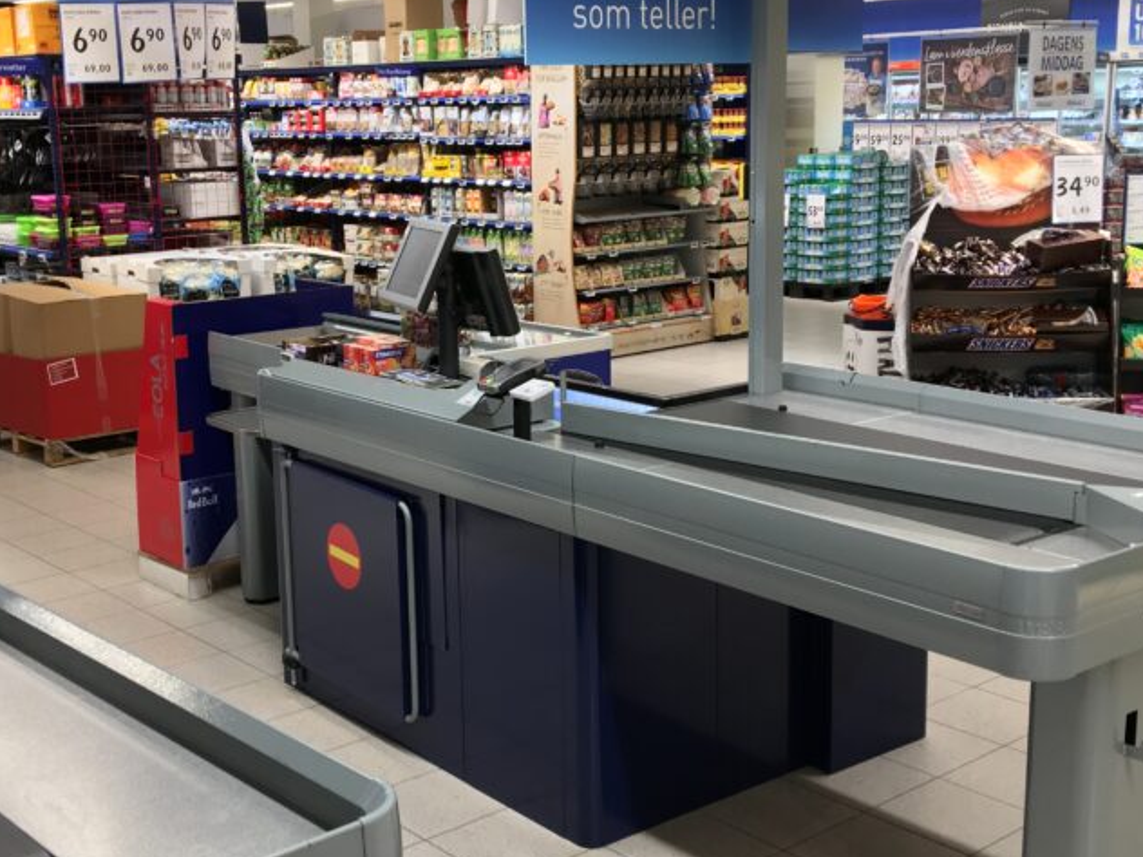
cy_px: 434
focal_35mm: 47
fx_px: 1552
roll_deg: +1.0
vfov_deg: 30.9
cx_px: 515
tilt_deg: -10.6
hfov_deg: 40.4
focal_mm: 4.15
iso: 40
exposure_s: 1/33
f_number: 2.2
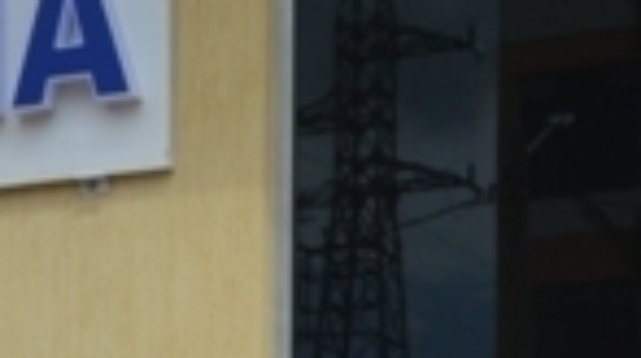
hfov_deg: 10.9
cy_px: 592
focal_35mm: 193
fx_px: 3274
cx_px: -196
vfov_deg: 6.2
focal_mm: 18
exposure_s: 1/320
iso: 100
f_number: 9
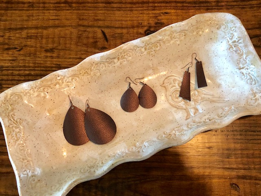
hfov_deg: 63.4
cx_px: 130
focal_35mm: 28
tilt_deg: -78.8
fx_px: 211
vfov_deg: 49.7
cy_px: 98
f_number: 1.8
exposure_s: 1/7
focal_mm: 3.99
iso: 100
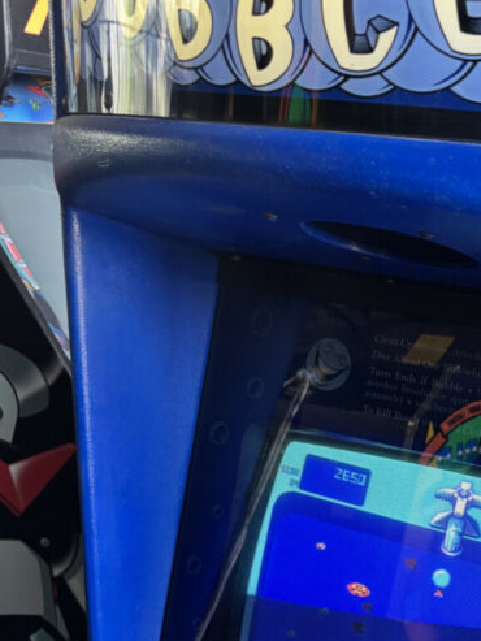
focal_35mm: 54
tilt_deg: -19.9
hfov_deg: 25.6
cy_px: 501
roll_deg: -4.8
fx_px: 1000
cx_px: 493
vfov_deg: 34.6
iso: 160
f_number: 1.6
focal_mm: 5.96
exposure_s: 1/50
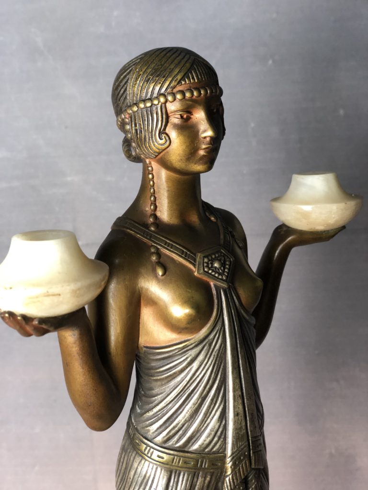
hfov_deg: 28.0
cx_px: 184
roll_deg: +2.4
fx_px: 737
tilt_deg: -12.5
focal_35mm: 52
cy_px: 245
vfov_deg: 36.8
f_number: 2.4
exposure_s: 1/50
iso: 125
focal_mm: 6
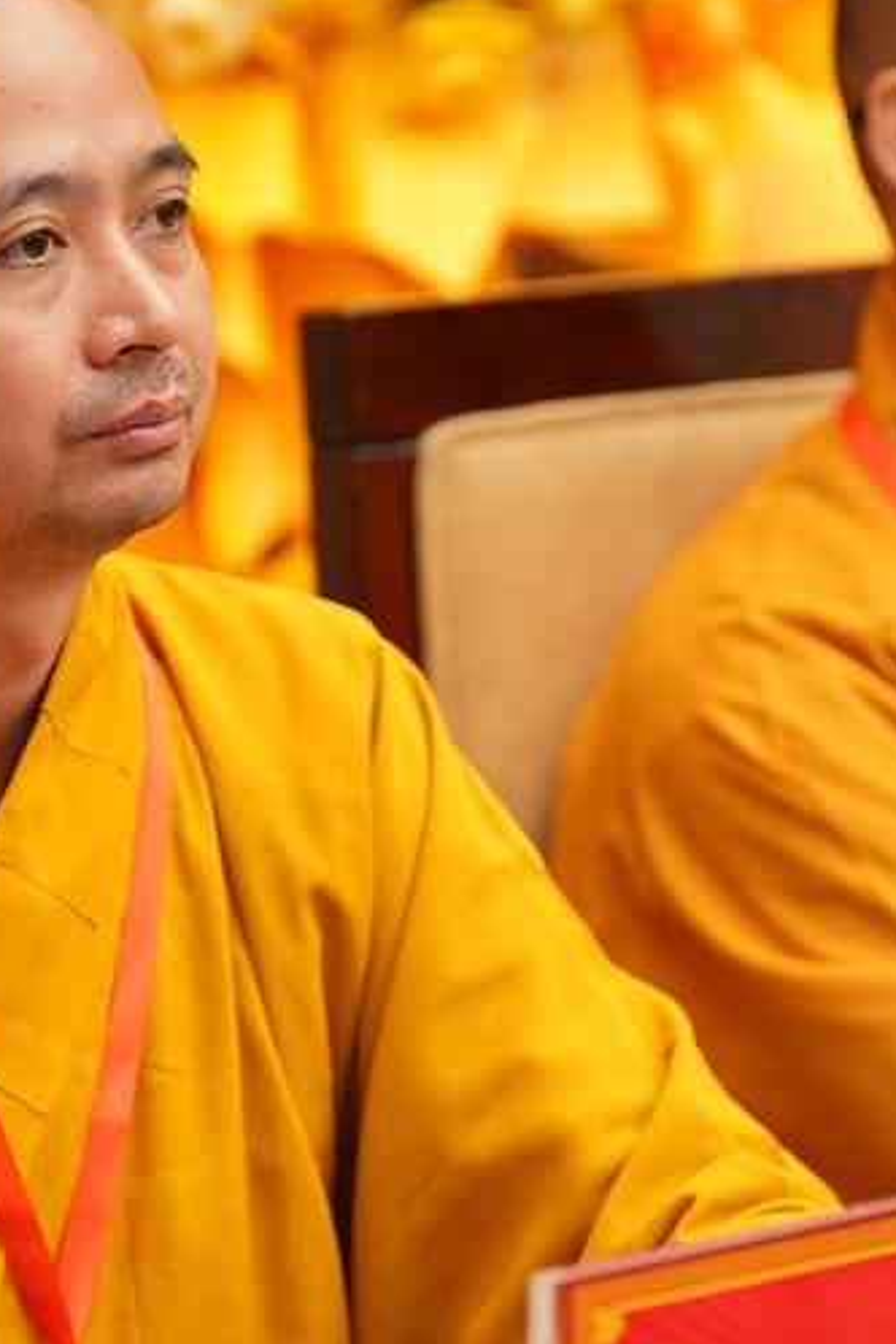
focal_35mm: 253
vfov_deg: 8.1
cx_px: 502
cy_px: 702
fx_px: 9445
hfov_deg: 5.4
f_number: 2.8
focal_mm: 105
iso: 1250
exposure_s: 1/125
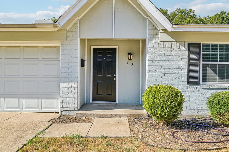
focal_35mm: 24
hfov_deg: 74.9
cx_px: 113
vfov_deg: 54.0
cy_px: 74
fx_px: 150
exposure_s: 1/640
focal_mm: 22.5
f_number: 8
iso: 400
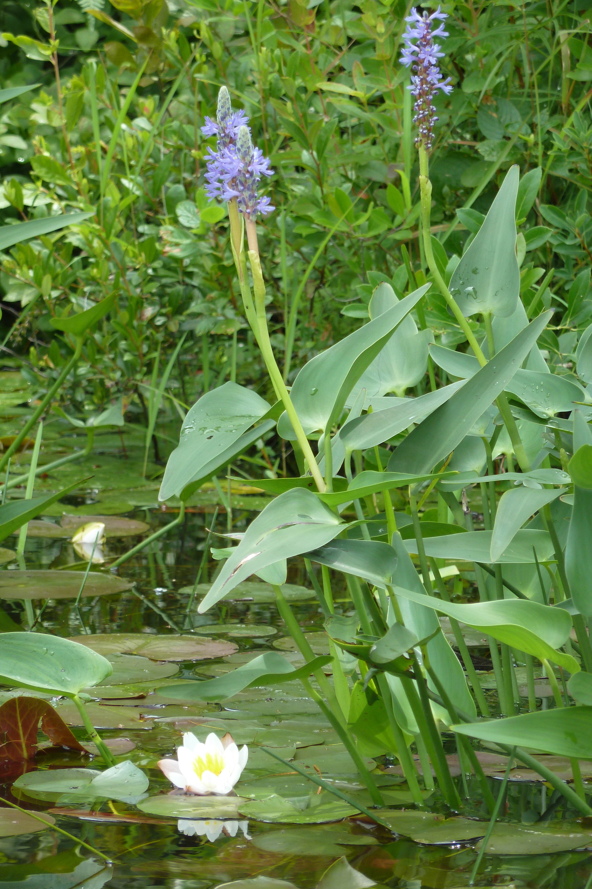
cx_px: 270
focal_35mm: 252
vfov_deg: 8.2
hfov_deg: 5.5
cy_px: 444
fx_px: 6216
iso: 100
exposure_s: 1/100
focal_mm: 39.7
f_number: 4.7
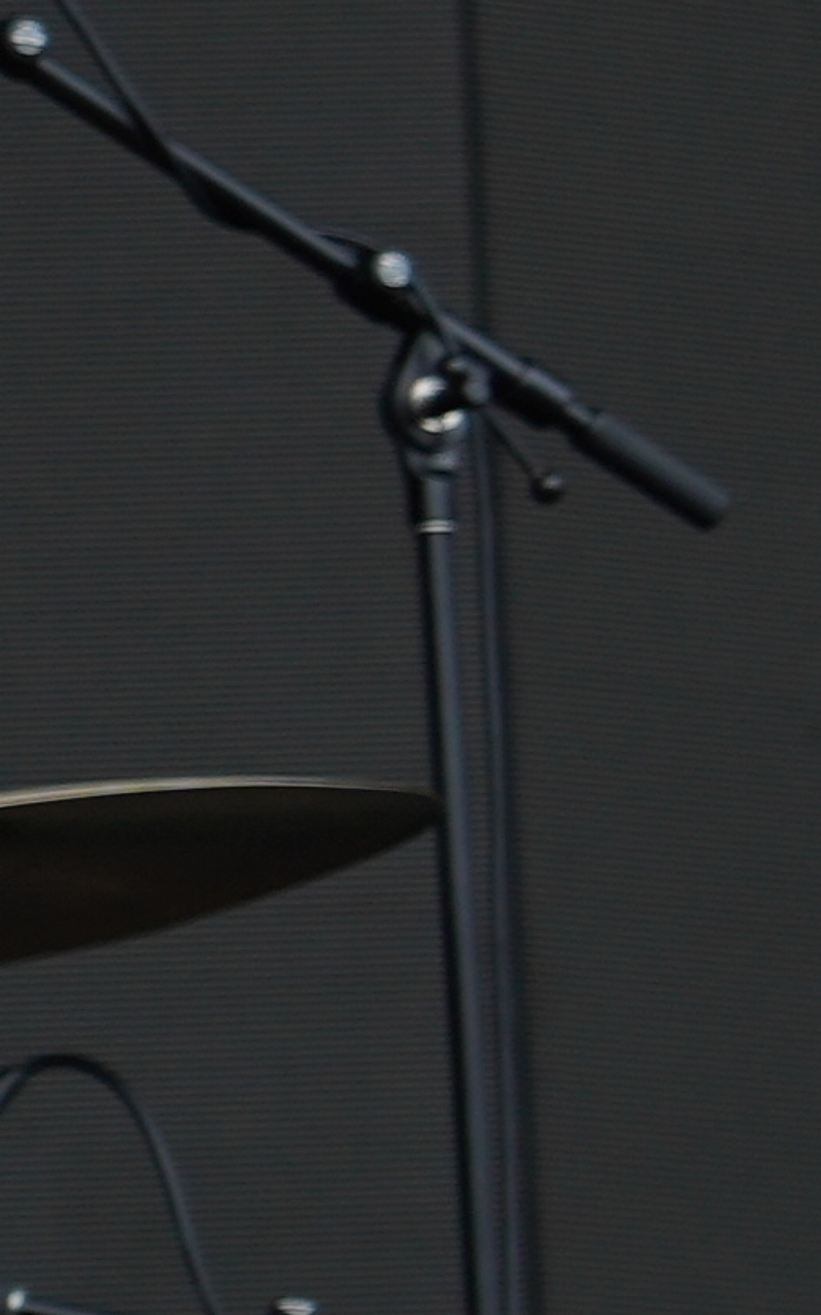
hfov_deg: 1.7
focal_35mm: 770
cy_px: 512
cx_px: 2017
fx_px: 27575
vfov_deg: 2.7
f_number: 4.5
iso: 100
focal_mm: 105
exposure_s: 1/160
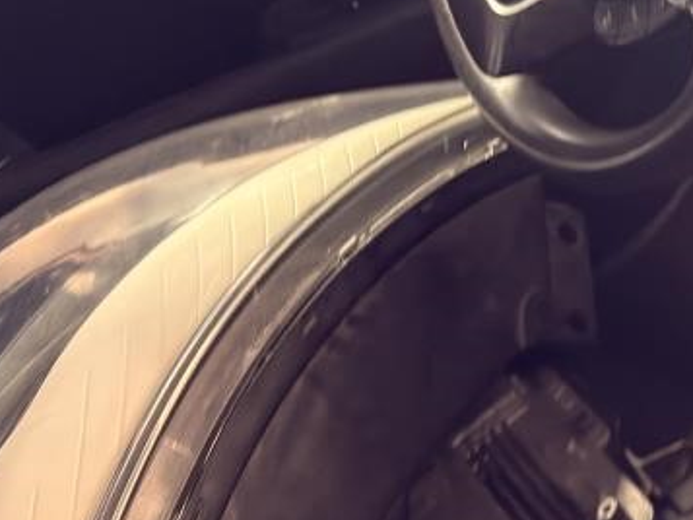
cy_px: 45
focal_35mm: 86
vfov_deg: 16.9
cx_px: 918
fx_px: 1722
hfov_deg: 20.6
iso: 500
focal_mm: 6.76
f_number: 1.78
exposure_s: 1/34
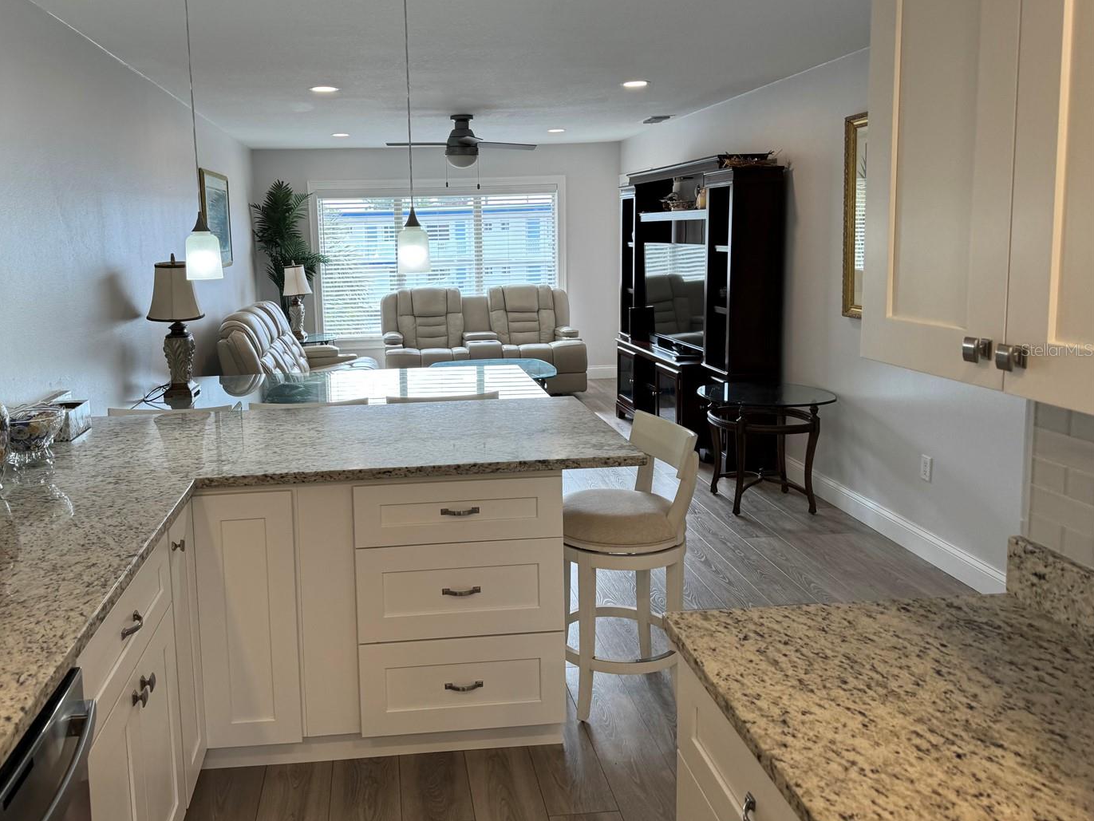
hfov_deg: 63.1
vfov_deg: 49.6
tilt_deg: -5.8
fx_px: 885
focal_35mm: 28
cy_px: 349
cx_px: 458
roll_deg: +0.2
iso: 80
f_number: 1.78
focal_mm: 6.86
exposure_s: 1/166
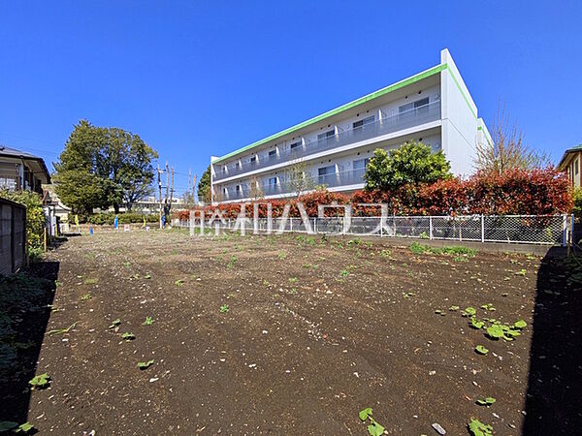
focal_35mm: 14
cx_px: 291
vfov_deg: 85.7
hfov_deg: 102.1
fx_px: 235
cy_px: 218
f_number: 2.2
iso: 48
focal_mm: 1.83
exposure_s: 1/1605
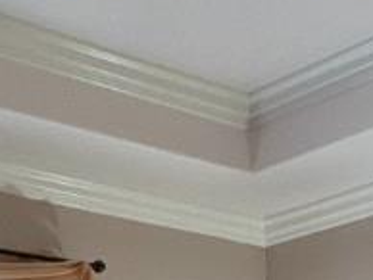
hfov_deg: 18.1
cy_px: 526
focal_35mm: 108
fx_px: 1165
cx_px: 288
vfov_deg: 12.4
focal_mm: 2.22
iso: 200
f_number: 2.2
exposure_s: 1/120
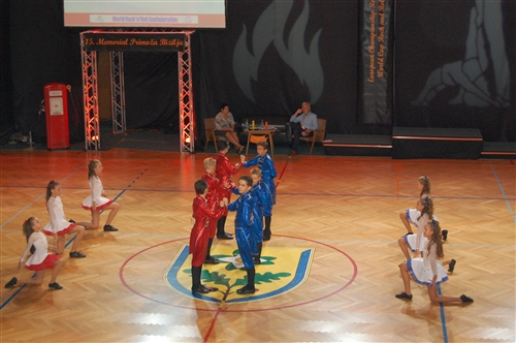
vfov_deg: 20.1
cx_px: 258
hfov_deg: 29.9
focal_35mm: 68
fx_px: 966
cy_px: 172
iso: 1600
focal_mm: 45
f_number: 5.3
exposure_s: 1/60
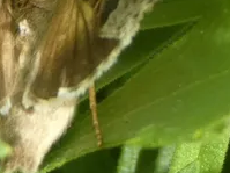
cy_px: -29
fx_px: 3015
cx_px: -40
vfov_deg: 3.3
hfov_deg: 4.4
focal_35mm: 454
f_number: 5.3
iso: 125
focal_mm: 25.2
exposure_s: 1/80
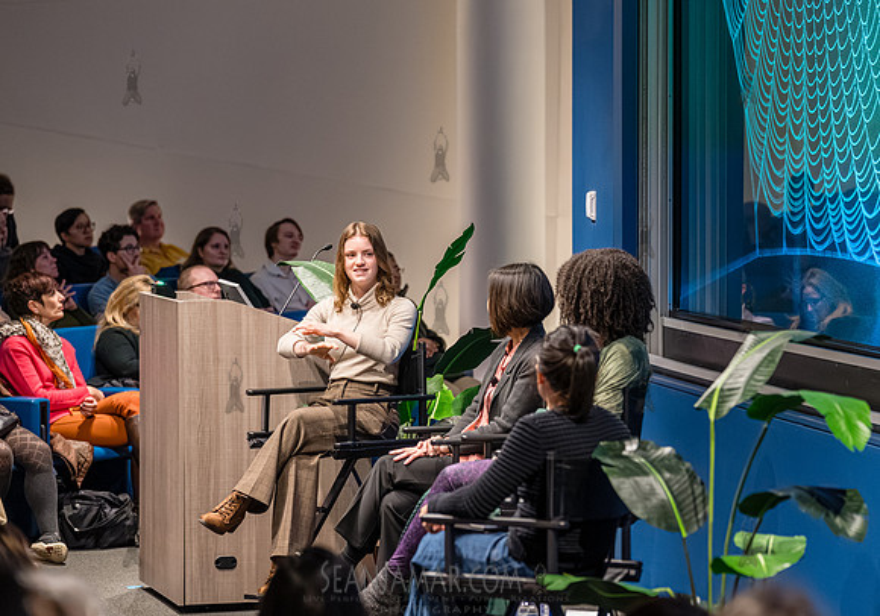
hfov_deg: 15.0
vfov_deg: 10.6
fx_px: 3331
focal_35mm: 134
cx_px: 507
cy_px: 288
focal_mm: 116
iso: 5000
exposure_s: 1/160
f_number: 3.5
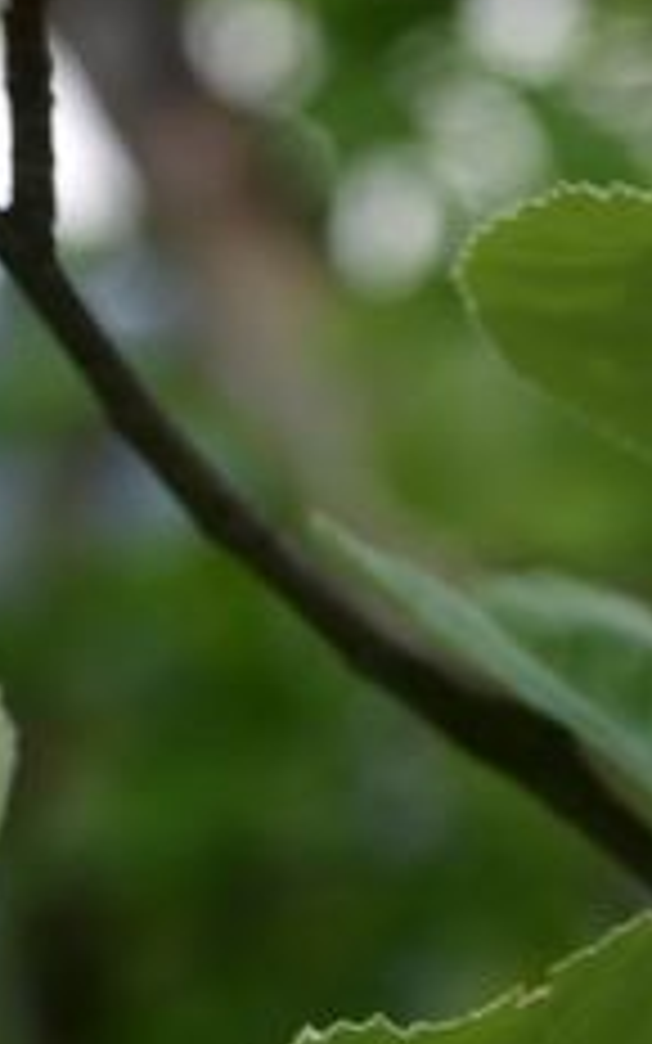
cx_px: 2289
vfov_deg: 7.4
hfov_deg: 4.4
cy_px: 727
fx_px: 8103
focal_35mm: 285
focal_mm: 50
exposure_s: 1/250
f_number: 7.1
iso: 125
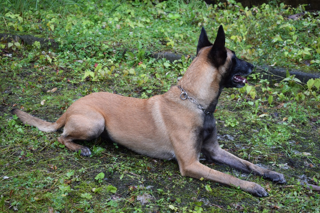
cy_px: 106
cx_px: 160
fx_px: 467
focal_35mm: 52
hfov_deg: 37.9
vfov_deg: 25.8
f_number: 5.6
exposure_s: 1/125
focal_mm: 35
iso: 400
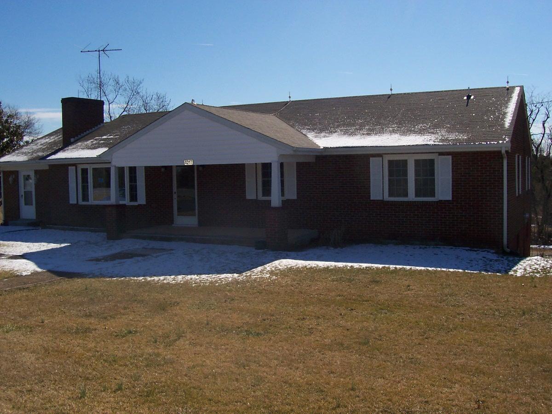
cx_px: 276
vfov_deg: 38.7
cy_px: 207
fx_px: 590
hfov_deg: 50.1
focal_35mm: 37
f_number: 5.6
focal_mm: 5.6
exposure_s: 1/1000
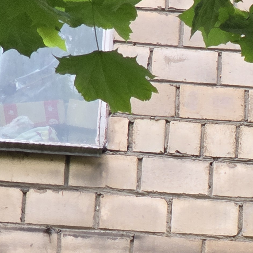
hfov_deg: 6.6
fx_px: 2133
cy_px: 352
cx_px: 523
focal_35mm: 258
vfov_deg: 6.7
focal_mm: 7
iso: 100
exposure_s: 1/100
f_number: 2.4
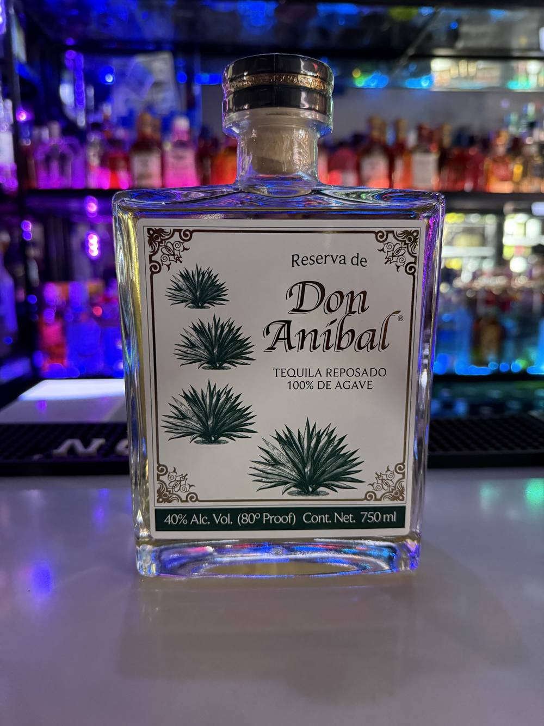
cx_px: 272
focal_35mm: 24
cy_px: 363
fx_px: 503
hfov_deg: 56.8
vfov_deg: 71.6
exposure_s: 1/60
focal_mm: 6.76
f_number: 1.78
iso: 800
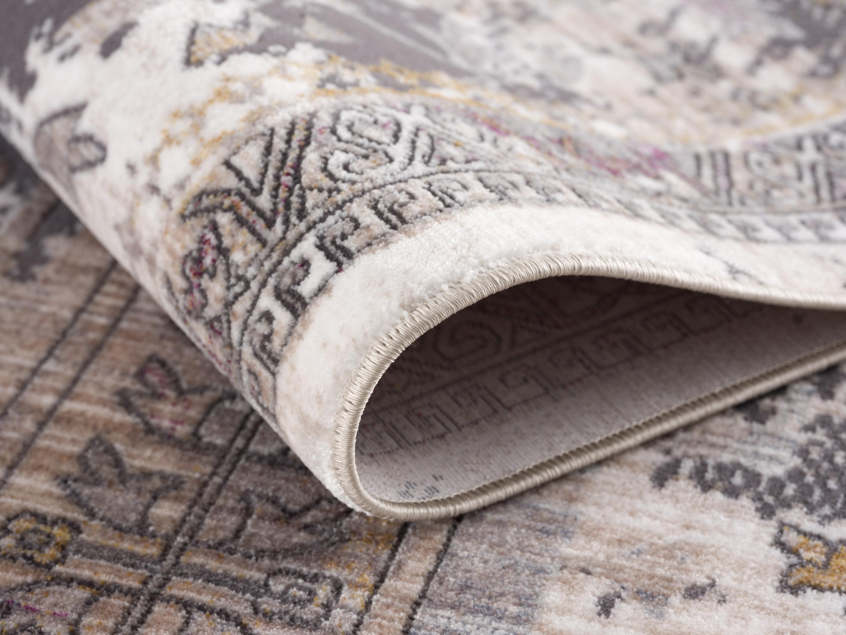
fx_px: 2322
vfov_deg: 15.6
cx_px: 423
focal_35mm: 95
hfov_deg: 20.7
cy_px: 318
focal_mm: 120
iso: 100
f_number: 9
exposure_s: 1/125
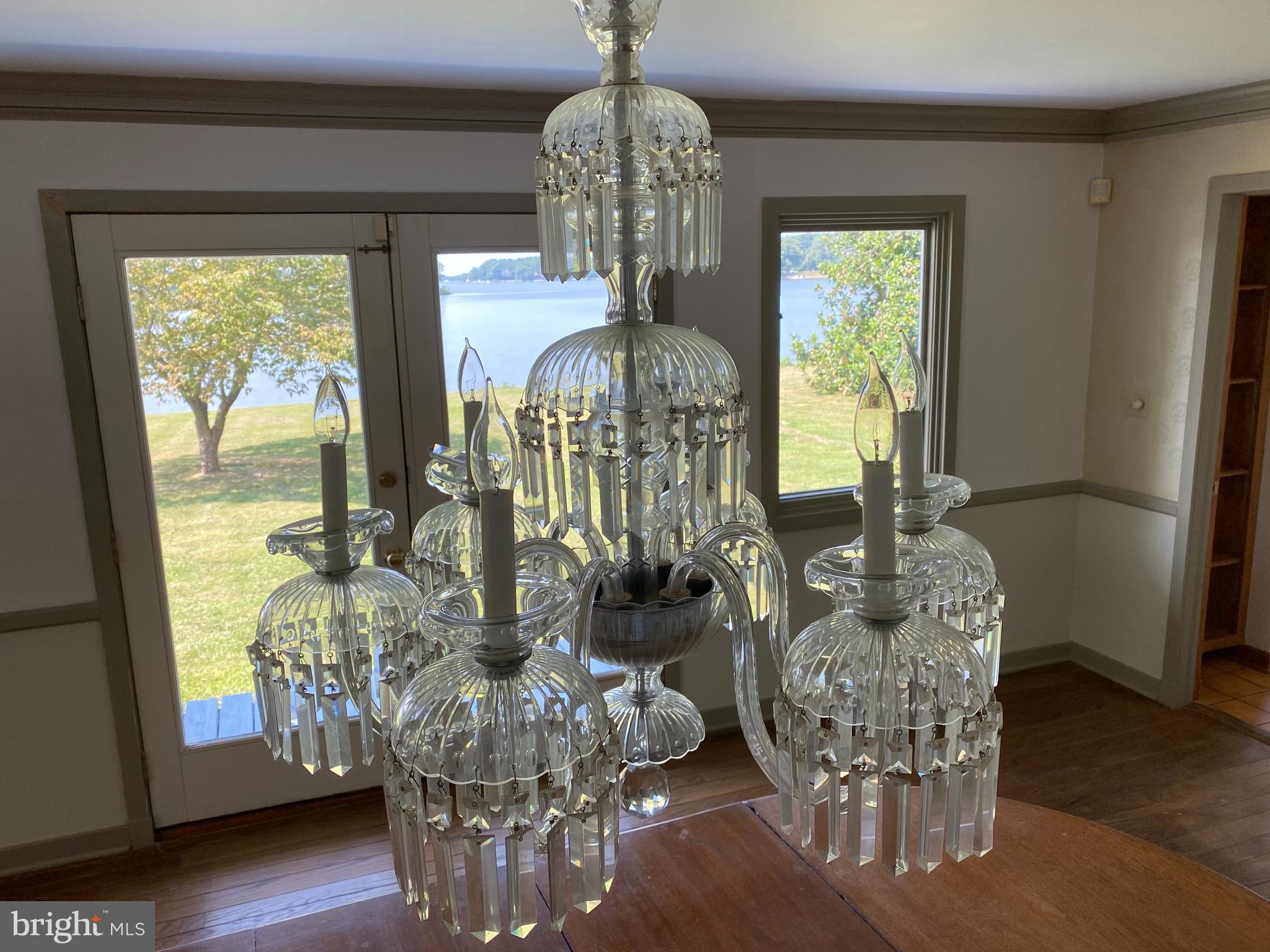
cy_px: 476
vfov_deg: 53.1
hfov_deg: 67.3
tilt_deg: -12.7
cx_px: 635
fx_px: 954
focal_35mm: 26
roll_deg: +1.8
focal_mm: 4.25
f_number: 1.8
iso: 32
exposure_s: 1/163
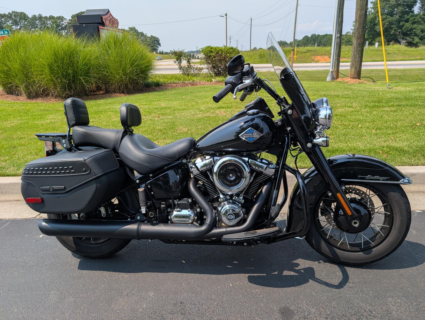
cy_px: 160
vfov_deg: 56.9
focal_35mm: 24
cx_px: 212
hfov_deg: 71.5
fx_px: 295
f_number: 1.68
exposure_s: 1/1073
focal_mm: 6.9
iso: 21
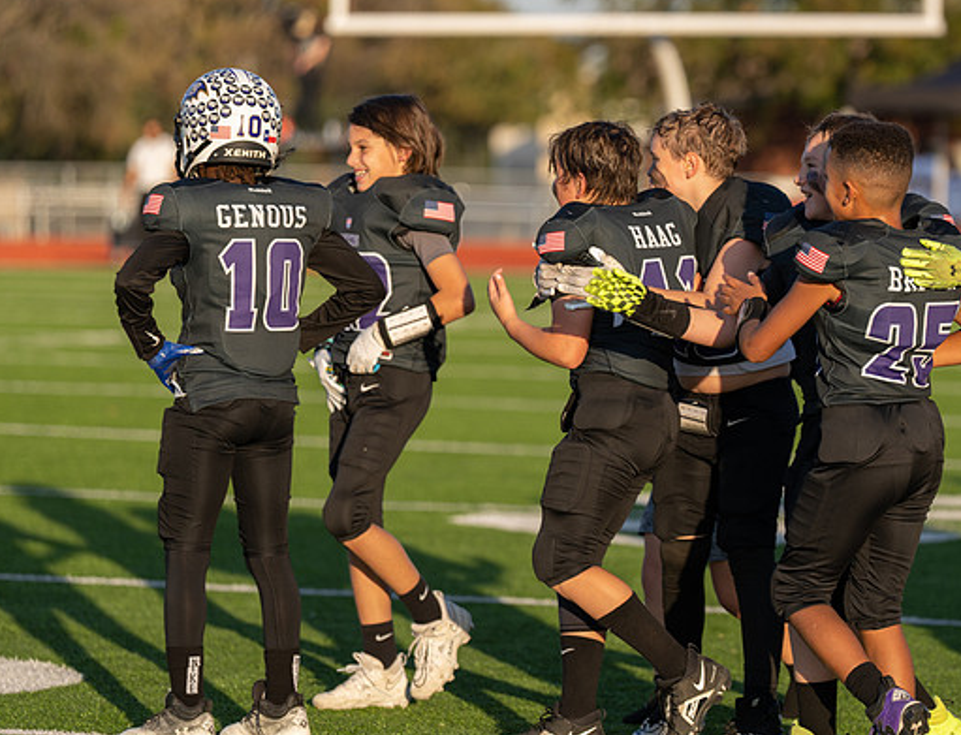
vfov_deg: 6.9
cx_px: 622
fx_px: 6096
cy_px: 354
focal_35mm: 218
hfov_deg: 9.0
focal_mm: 148
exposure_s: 1/800
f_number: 2.8
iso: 100
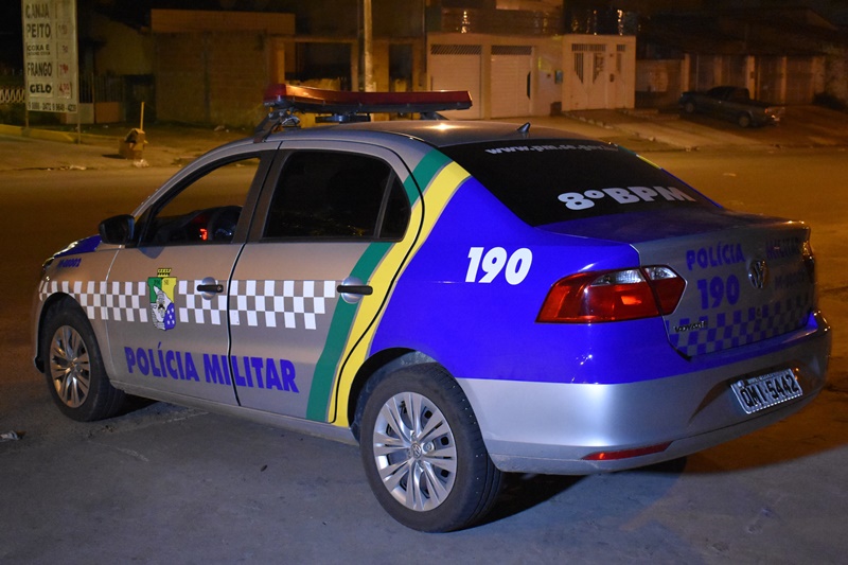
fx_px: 989
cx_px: 424
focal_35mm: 42
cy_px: 282
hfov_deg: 46.4
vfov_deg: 31.9
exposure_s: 1/60
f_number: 4.2
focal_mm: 28
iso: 7200
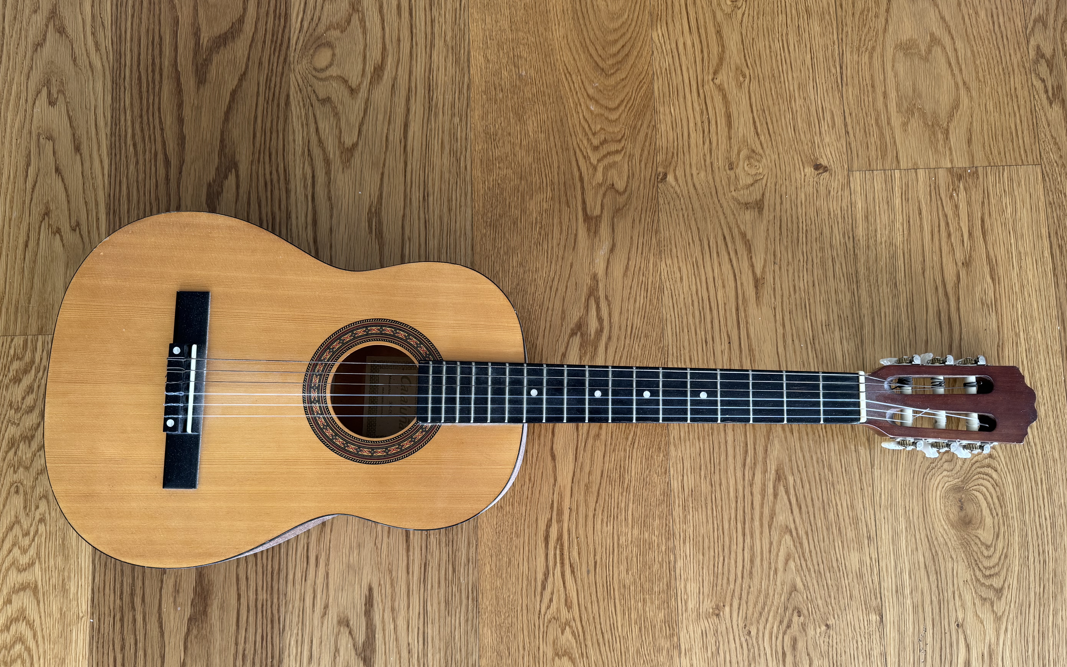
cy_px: 369
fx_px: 756
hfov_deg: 70.4
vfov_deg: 47.5
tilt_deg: -83.8
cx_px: 528
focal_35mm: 26
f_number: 1.78
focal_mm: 6.76
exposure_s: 1/121
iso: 160
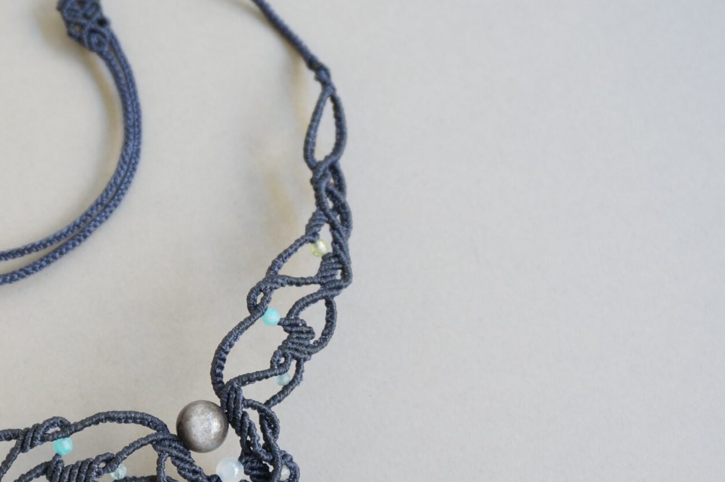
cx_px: 153
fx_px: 1730
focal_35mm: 86
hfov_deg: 23.3
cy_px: 301
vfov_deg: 15.8
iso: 400
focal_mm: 28
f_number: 4.5
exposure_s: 1/30
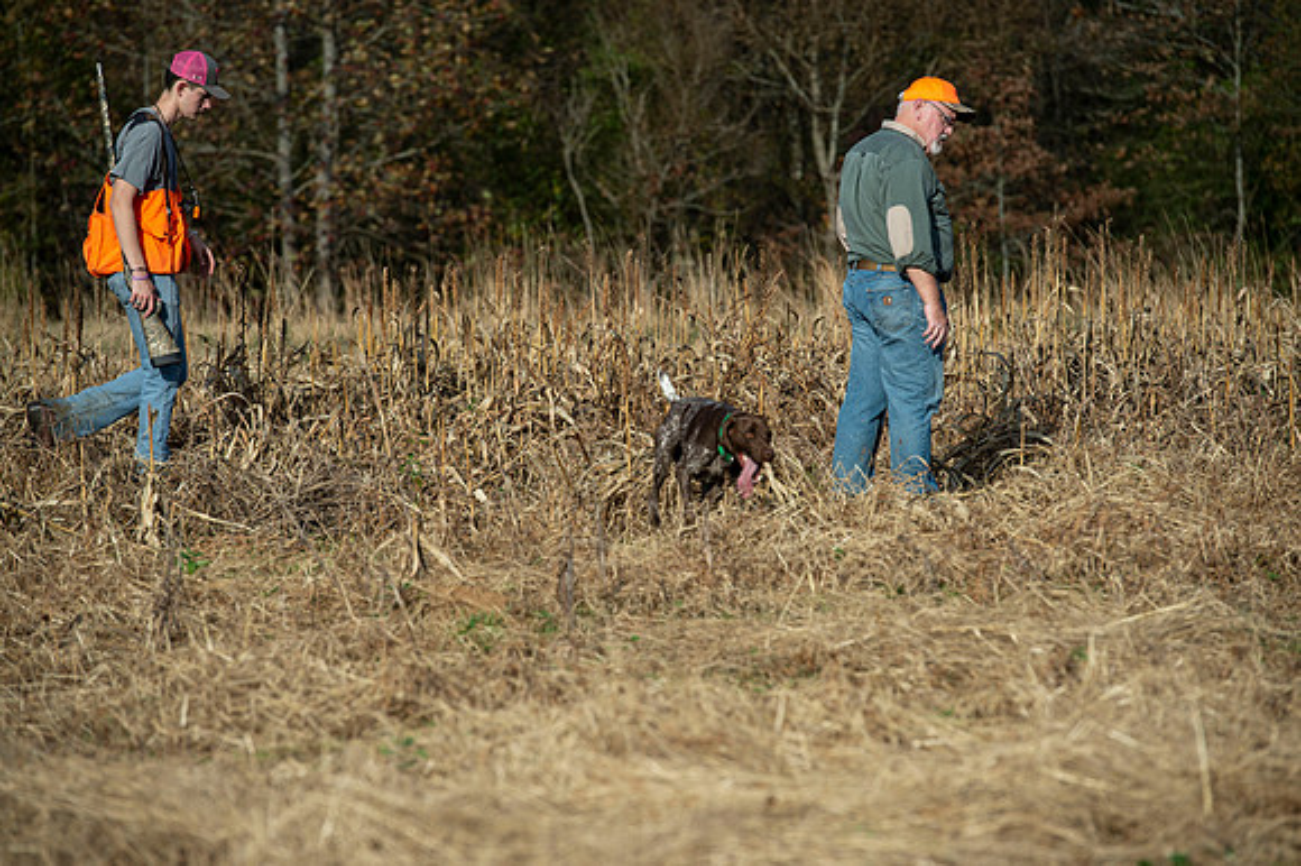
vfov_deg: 7.4
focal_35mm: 185
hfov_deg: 11.1
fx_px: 6682
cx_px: 650
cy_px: 433
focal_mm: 185
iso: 125
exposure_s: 1/500
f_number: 5.6
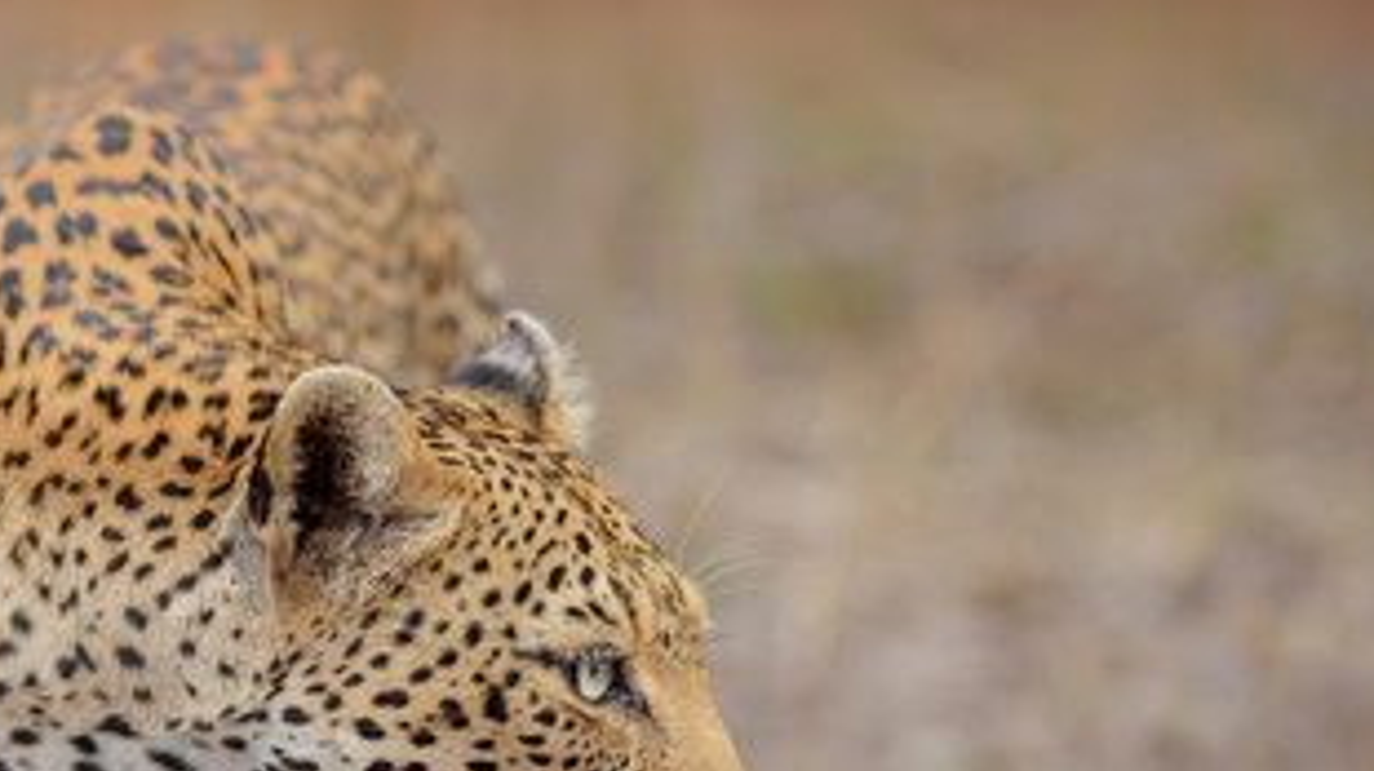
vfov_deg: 1.8
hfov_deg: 3.2
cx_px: 811
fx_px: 24652
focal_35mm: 677
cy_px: 731
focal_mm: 200
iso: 50
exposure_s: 1/320
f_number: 2
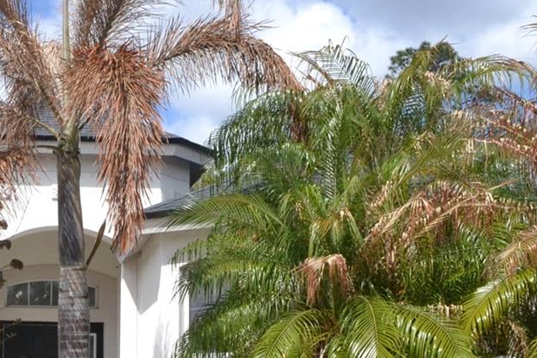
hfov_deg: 27.0
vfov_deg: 19.2
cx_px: -16
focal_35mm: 70
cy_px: 294
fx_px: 1044
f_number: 16
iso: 1600
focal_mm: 18
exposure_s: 1/1000
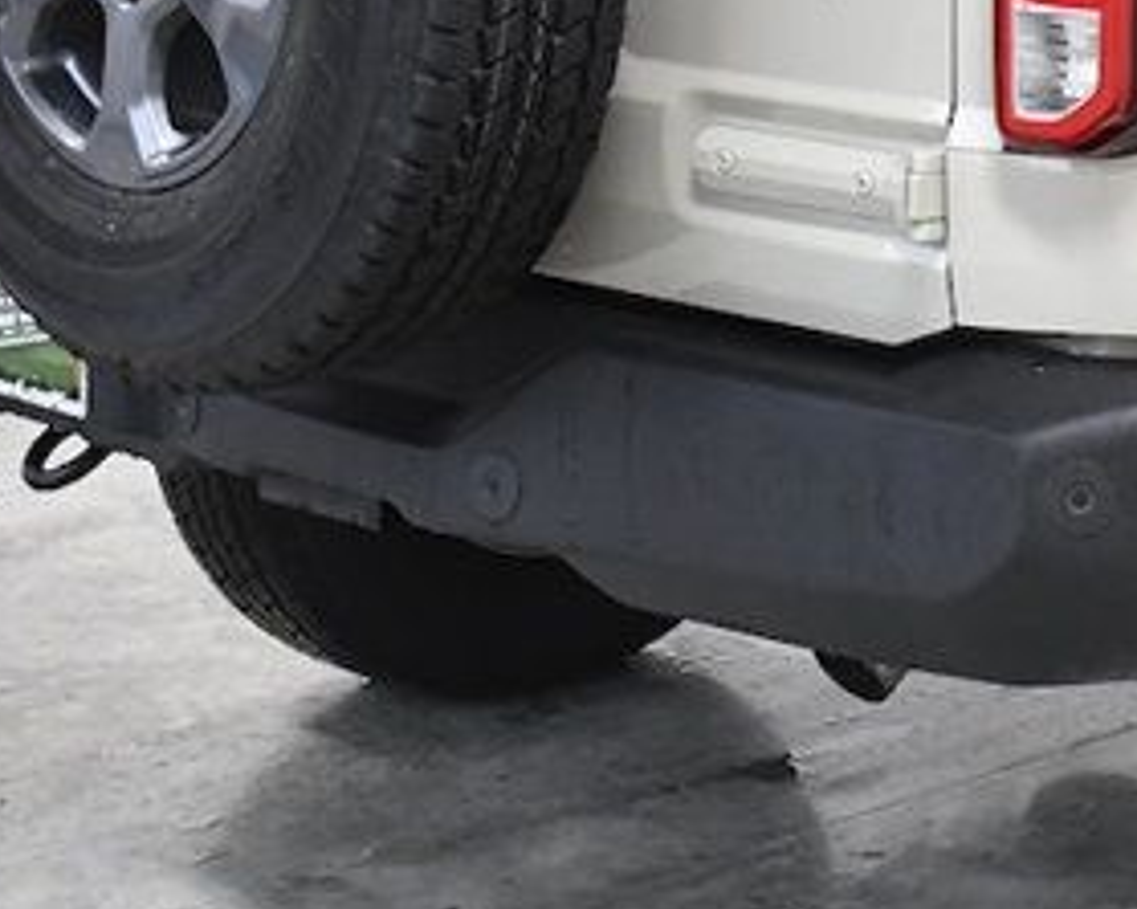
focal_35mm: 124
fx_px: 4171
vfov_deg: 12.1
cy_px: -218
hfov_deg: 14.7
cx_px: 1565
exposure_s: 1/400
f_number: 4.5
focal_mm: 24
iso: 2500
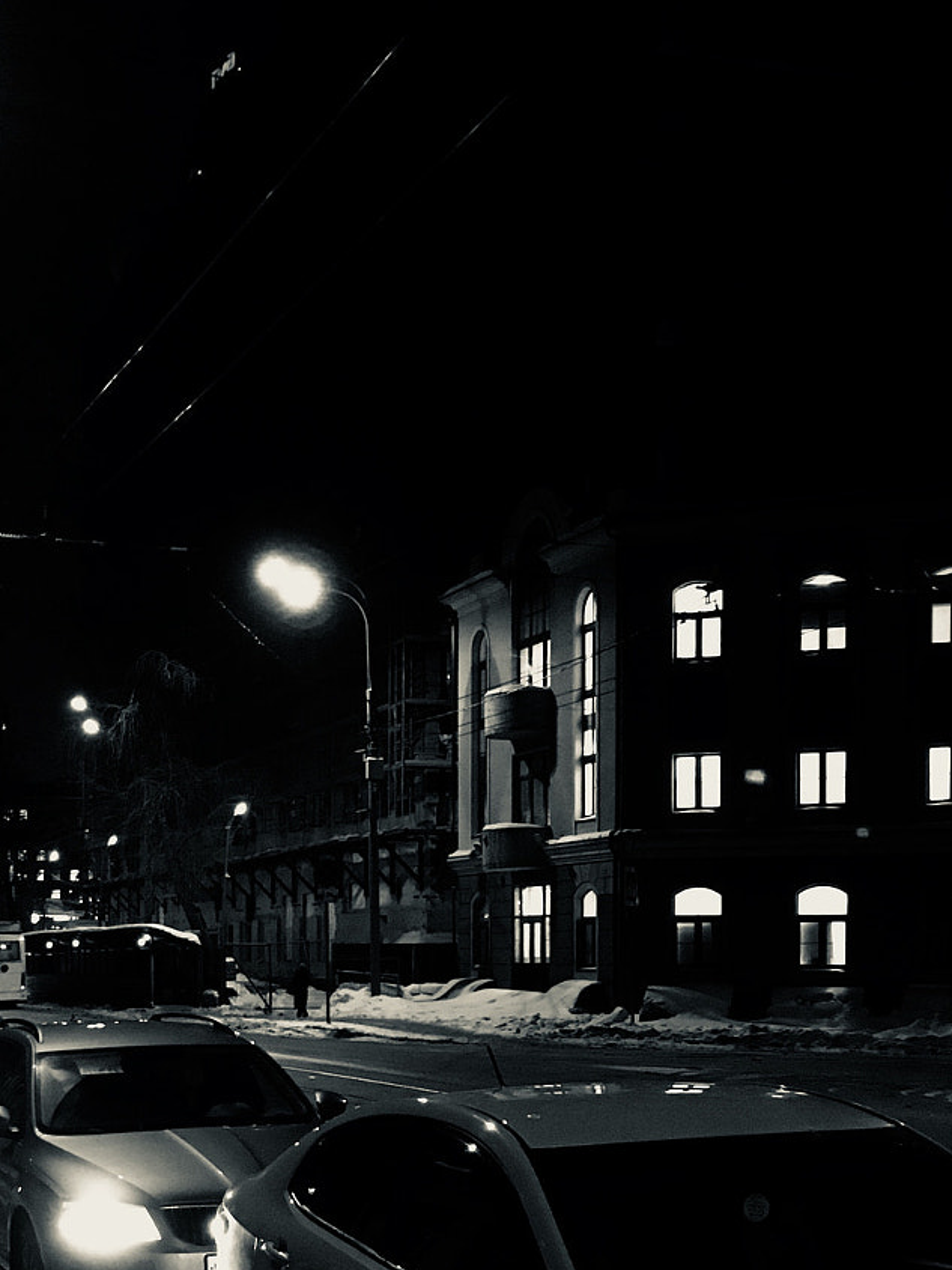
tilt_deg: +2.7
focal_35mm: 55
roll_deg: +0.9
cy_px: 949
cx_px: 301
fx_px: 2017
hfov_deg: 26.4
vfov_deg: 34.2
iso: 250
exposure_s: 1/17
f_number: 2.2
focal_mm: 4.15
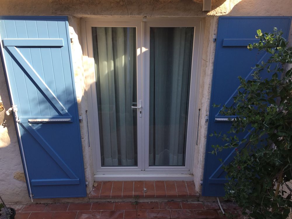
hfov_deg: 61.7
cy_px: 110
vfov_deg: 48.2
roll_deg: -0.4
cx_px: 146
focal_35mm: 29
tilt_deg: -20.4
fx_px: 245
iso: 32
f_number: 2.2
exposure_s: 1/573
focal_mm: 4.15
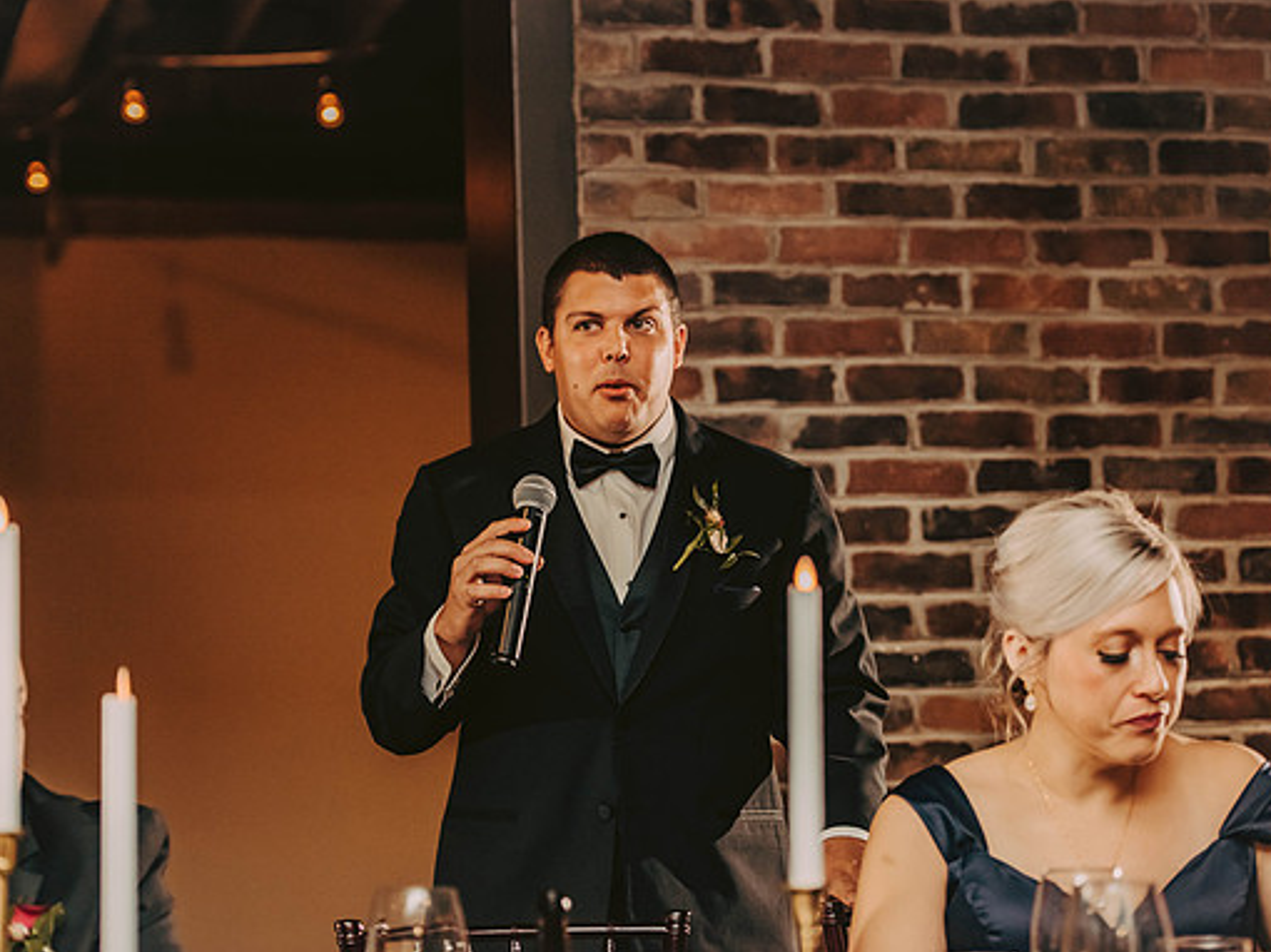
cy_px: 480
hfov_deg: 21.1
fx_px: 3413
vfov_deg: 15.9
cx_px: 576
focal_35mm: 93
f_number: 3.2
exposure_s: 1/200
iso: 1600
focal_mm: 85
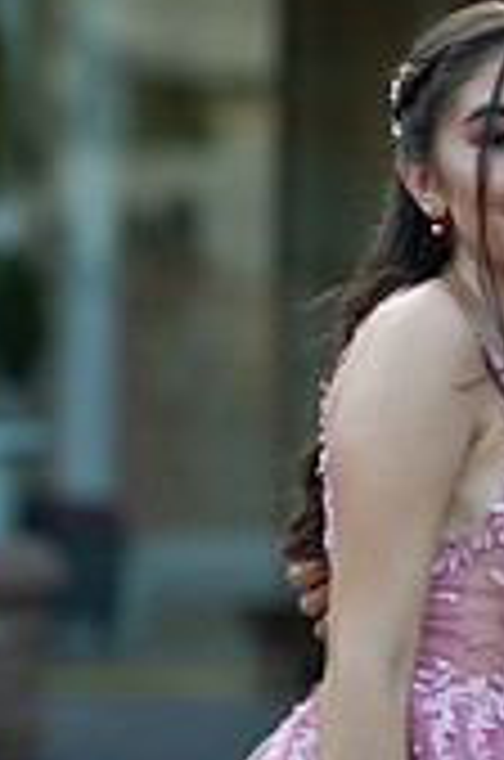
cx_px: 547
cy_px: 517
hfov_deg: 6.0
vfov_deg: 9.1
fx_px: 4786
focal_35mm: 227
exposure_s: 1/1000
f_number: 2
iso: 250
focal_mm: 85
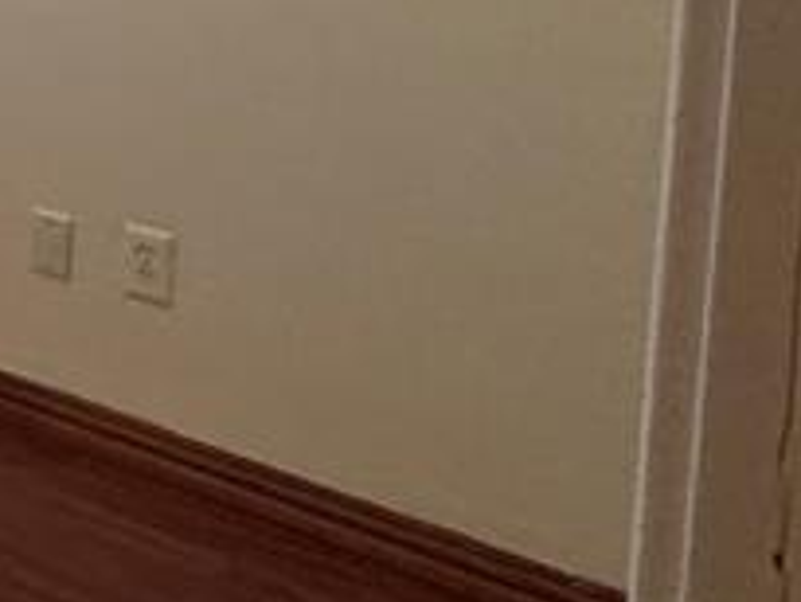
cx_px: -879
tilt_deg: -5.3
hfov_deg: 17.6
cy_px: -164
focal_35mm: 70
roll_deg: +0.8
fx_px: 1621
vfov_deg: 19.5
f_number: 2.2
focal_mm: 2.22
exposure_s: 1/60
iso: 320
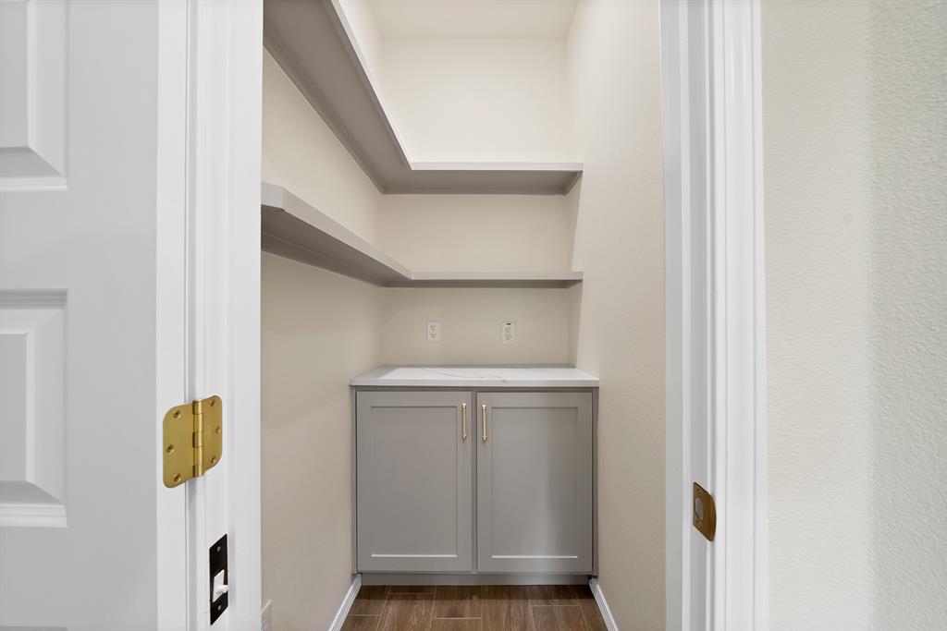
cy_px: 316
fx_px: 342
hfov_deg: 108.3
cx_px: 474
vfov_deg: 85.4
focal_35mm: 13
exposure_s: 1/10
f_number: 9
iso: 640
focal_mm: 13
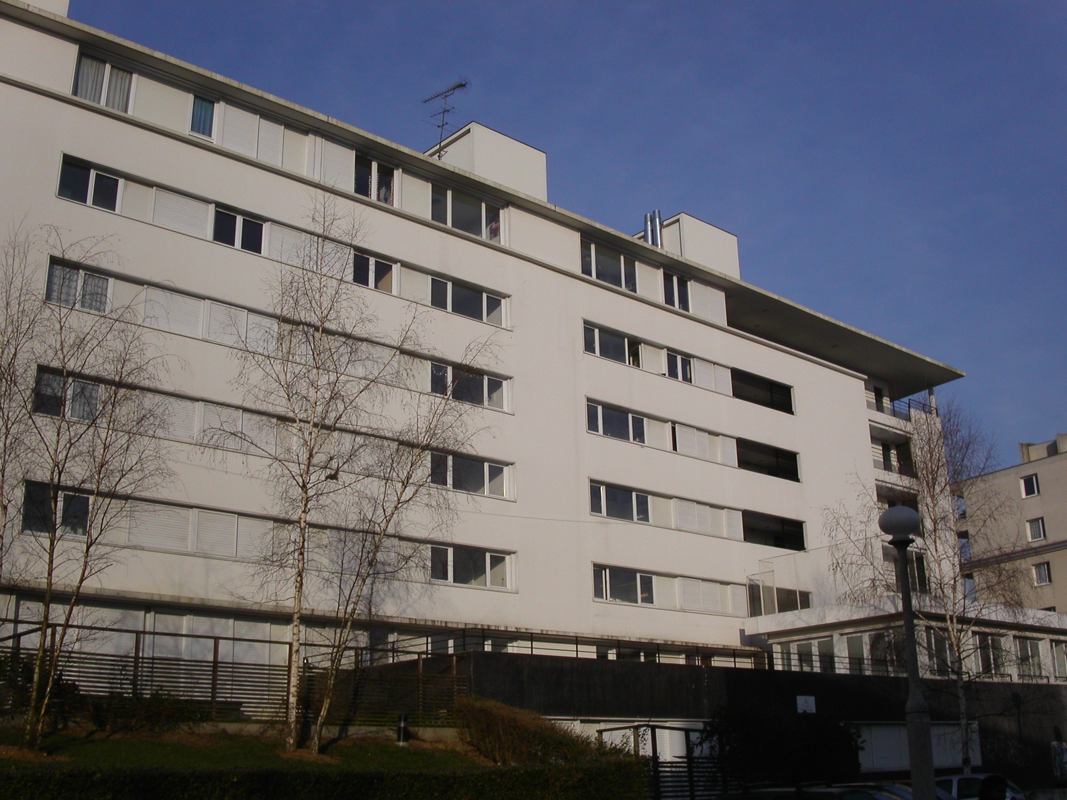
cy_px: 400
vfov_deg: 37.7
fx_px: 1171
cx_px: 534
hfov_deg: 49.0
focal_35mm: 38
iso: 100
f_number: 8
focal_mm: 7.8
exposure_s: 1/750
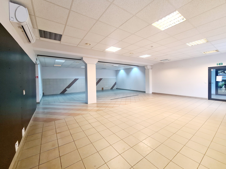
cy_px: 84
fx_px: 85
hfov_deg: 106.2
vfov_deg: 89.9
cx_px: 113
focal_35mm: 13
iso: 250
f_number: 2.2
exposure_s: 1/50
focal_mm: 2.2
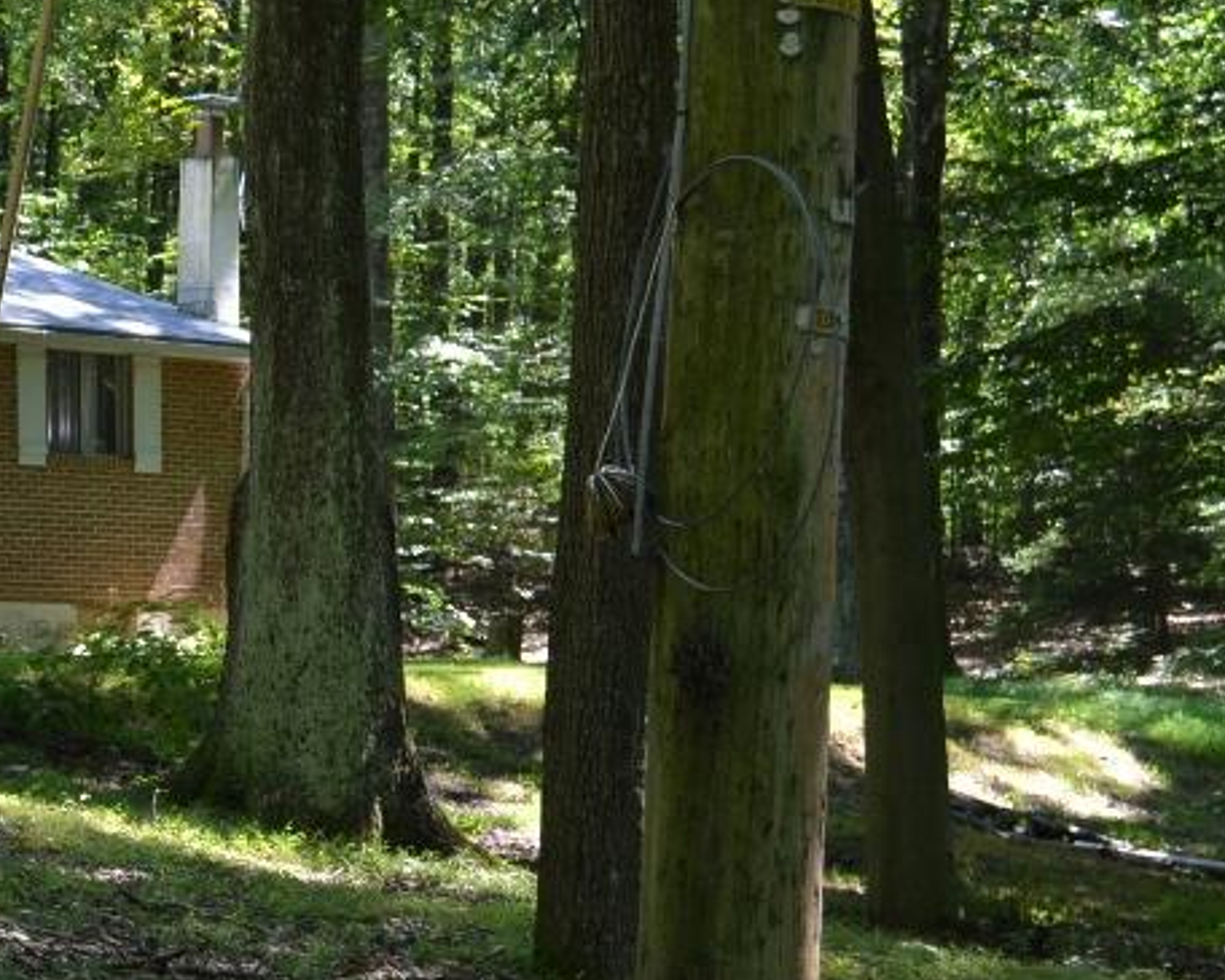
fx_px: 5016
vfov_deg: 11.2
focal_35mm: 138
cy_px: 587
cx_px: -86
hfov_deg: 13.7
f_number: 5.6
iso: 360
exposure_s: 1/125
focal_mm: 35
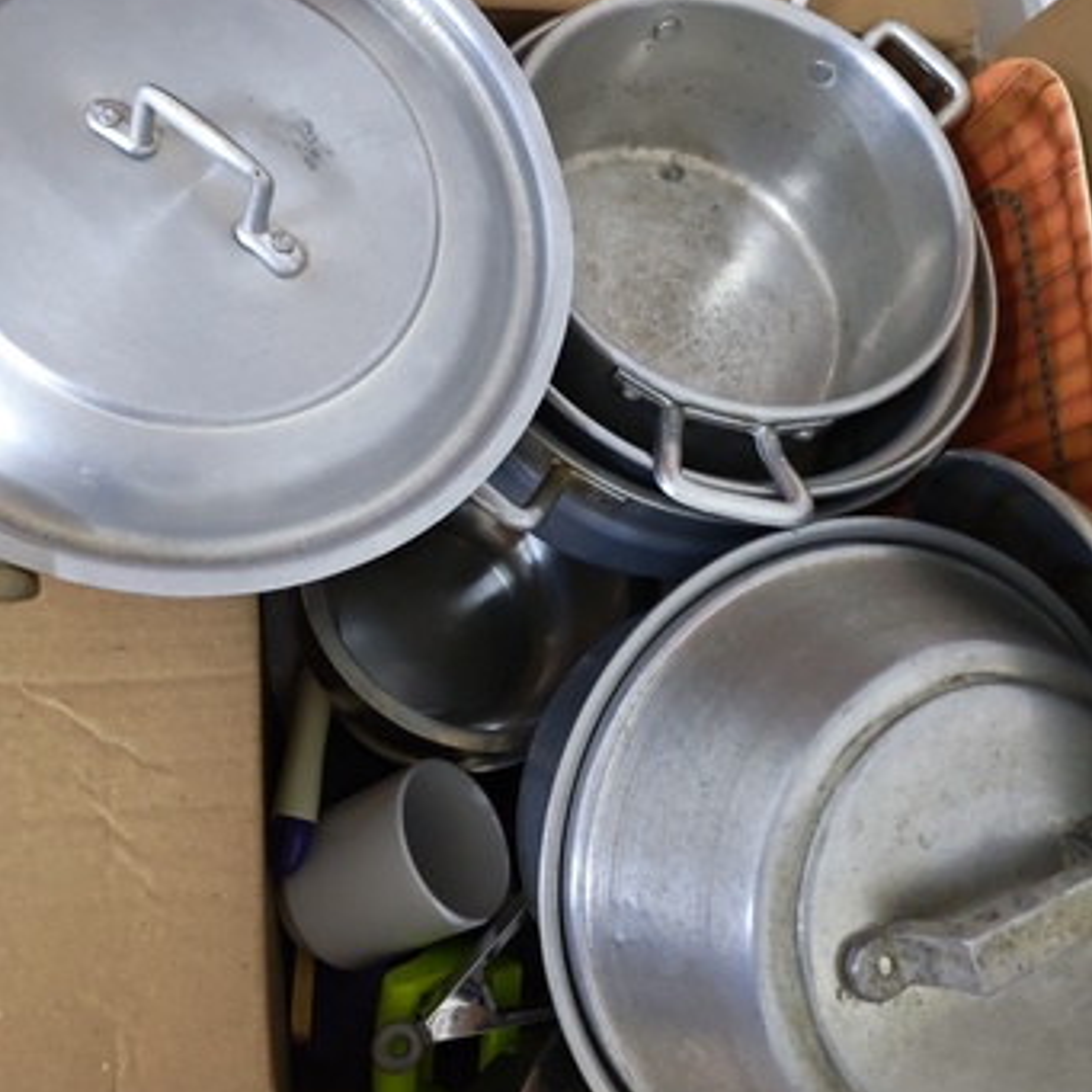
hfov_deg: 51.1
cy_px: 578
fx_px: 1142
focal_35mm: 32
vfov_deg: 51.1
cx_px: 546
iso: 3200
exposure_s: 1/33
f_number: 1.9
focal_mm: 6.12
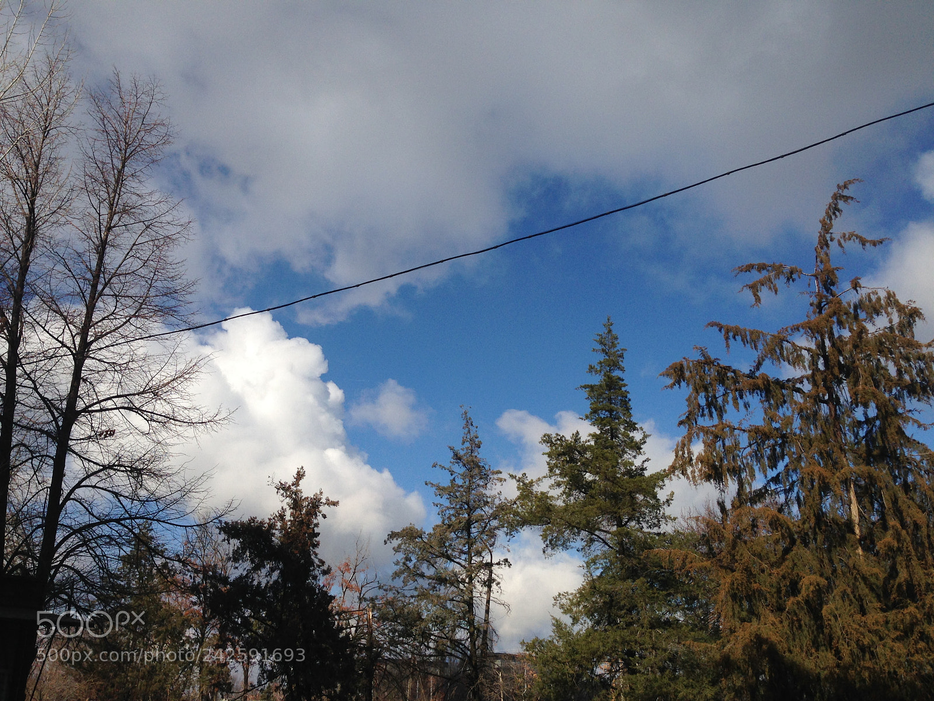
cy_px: 350
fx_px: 890
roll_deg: -1.2
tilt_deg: +21.1
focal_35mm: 33
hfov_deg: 55.4
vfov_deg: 42.9
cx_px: 467
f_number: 2.4
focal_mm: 4.12
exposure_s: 1/3390
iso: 50
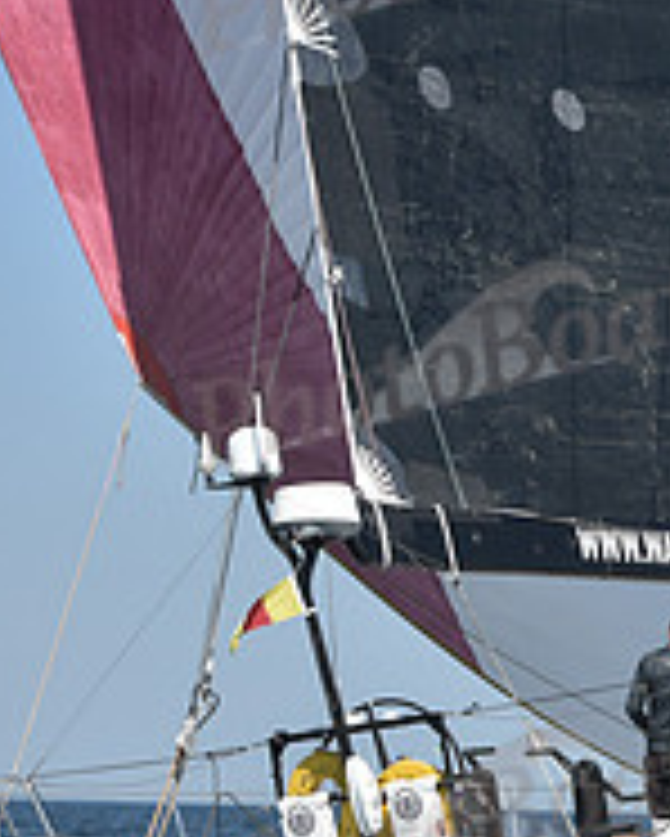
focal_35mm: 205
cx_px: 1061
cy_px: 524
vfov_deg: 9.4
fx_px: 5077
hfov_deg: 7.4
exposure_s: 1/1250
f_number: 8
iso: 250
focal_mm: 70
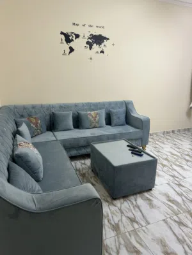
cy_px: 128
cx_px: 96
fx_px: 177
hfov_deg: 56.8
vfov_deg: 71.6
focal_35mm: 24
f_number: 1.78
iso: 200
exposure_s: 1/50
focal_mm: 6.86
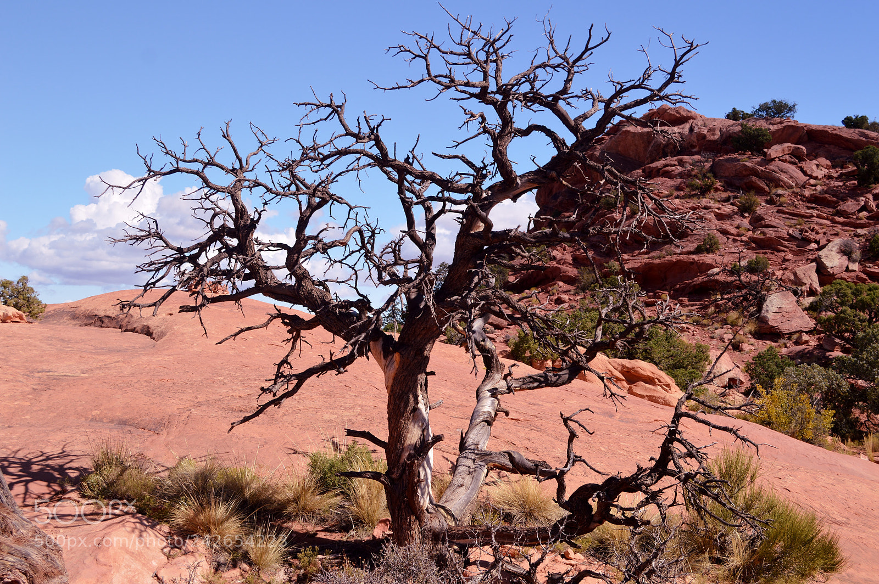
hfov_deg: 43.6
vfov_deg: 29.8
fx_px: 1098
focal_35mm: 45
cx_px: 440
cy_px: 292
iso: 100
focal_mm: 30
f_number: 6.3
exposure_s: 1/160
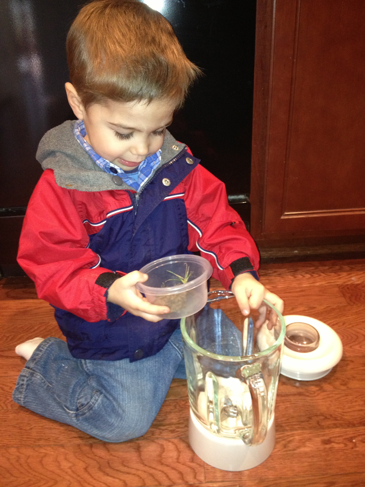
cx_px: 182
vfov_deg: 52.6
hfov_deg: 40.7
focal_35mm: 35
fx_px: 492
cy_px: 244
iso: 250
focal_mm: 4.28
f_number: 2.4
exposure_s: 1/16
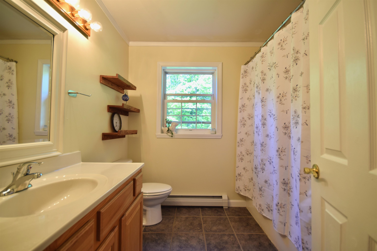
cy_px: 126
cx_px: 188
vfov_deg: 77.3
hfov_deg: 100.4
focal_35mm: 15
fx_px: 157
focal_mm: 10
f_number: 6.3
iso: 200
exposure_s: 1/8
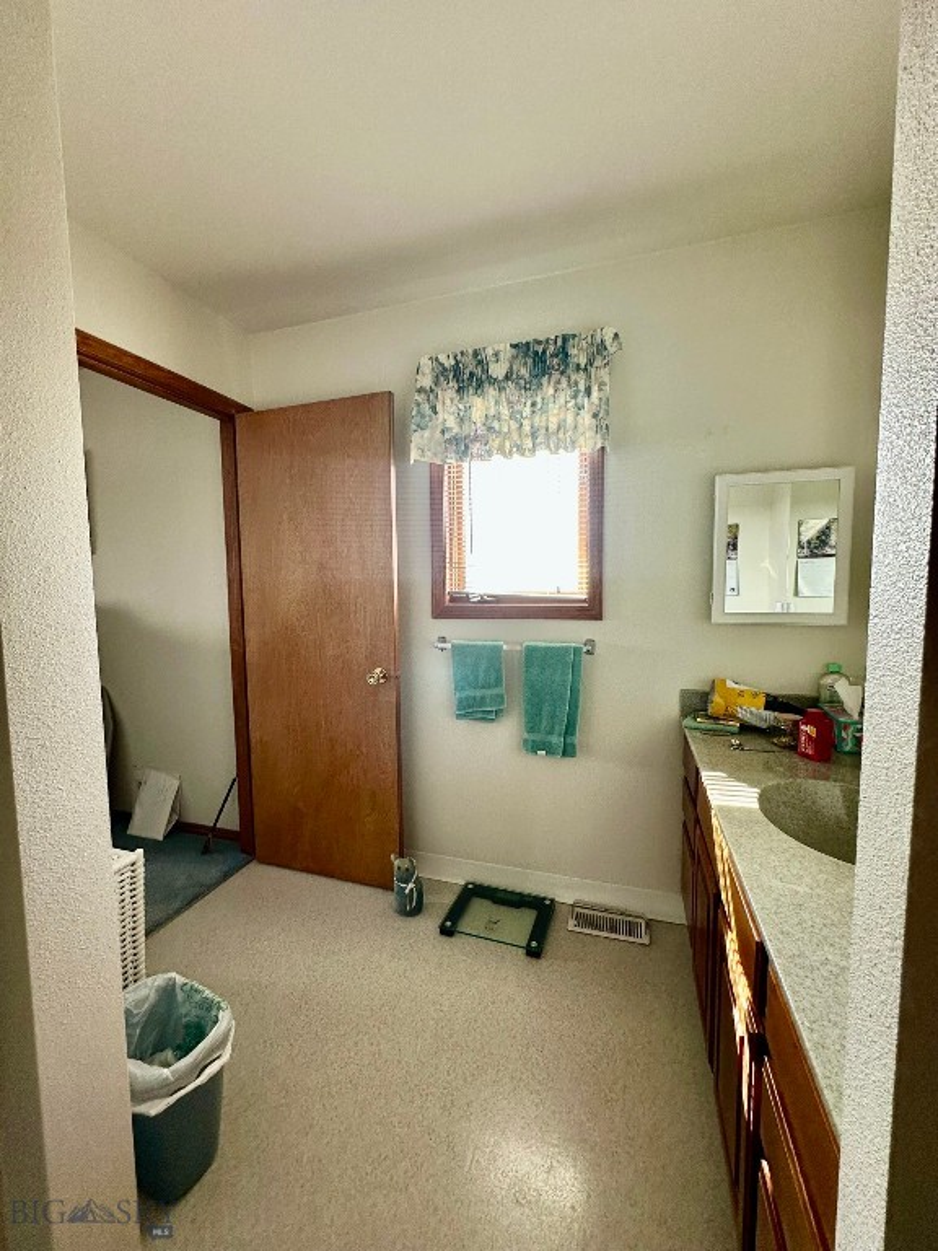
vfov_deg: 102.1
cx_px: 469
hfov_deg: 85.7
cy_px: 626
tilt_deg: -4.5
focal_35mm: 14
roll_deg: +0.8
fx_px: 506
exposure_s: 1/99
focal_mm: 2.22
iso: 100
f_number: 2.2
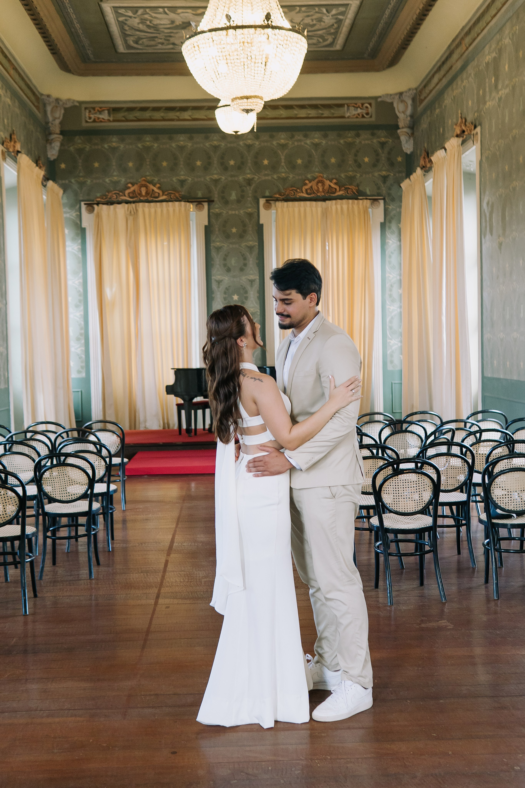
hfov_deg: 29.9
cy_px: 394
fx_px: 984
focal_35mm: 45
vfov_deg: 43.6
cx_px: 262
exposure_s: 1/200
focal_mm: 30
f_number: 2.8
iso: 500
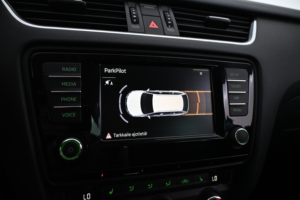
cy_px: 100
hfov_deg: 70.4
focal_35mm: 26
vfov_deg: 50.4
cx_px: 150
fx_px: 212
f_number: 3.5
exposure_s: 1/80
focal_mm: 17
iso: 3200
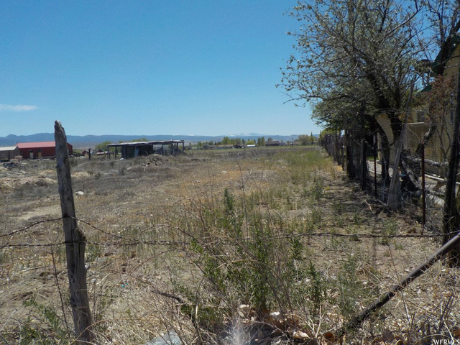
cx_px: 230
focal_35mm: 30
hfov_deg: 60.0
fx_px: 399
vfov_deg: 46.8
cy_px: 172
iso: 125
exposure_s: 1/500
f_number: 6.6
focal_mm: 4.1
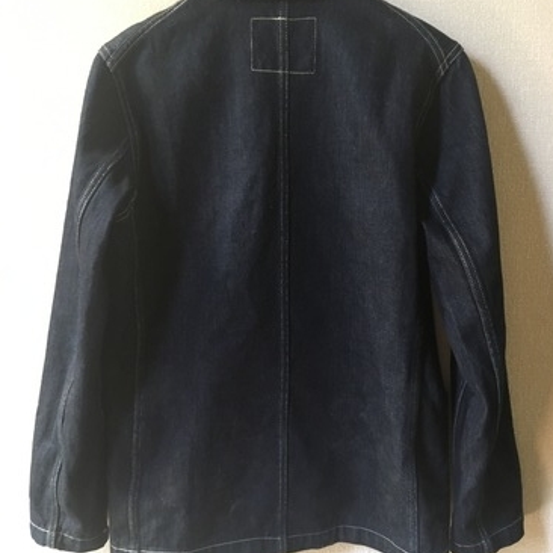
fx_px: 633
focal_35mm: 35
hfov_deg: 47.2
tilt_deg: -10.2
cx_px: 279
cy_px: 261
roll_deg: -1.2
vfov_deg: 47.2
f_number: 2.2
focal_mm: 4.15
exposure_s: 1/17
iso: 200
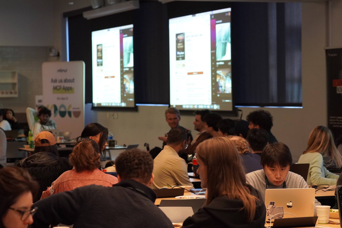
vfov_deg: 12.2
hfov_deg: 18.2
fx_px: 1069
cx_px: 171
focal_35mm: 112
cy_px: 114
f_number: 4
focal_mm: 75
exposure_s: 1/160
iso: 2000
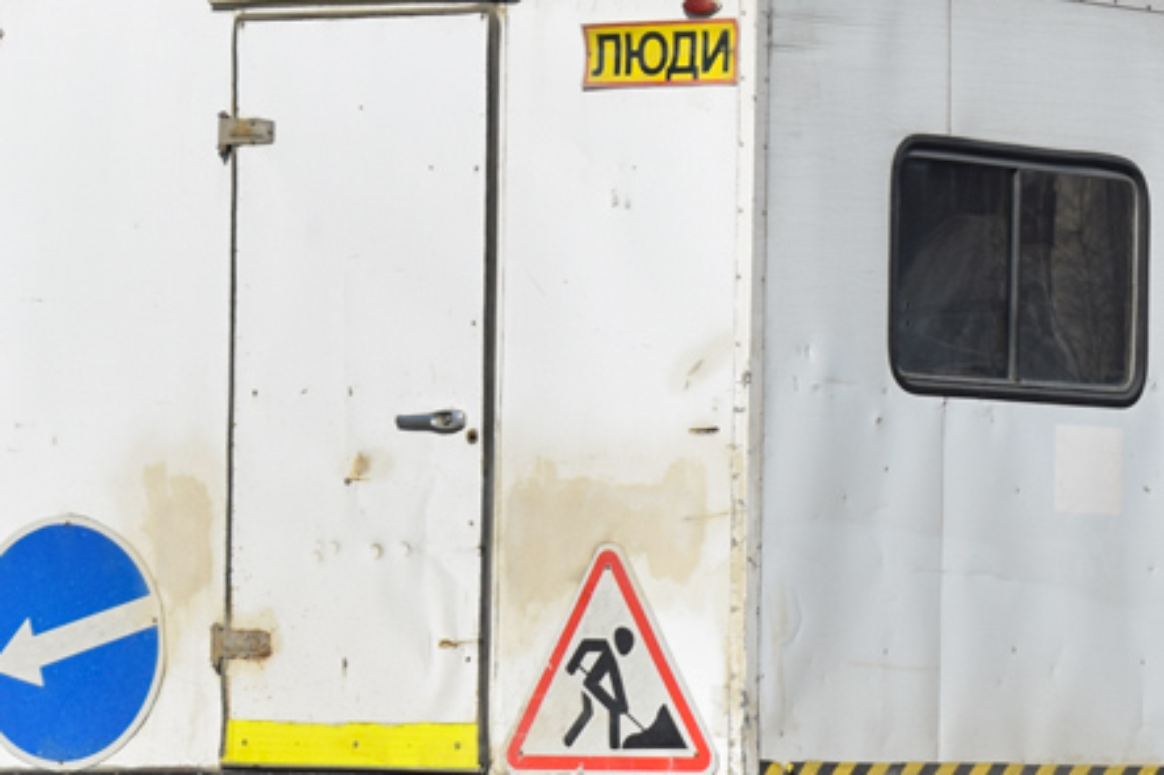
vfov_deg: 6.1
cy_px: 373
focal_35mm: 223
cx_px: 954
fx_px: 7219
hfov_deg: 9.2
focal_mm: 55
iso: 100
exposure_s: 1/800
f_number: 6.3
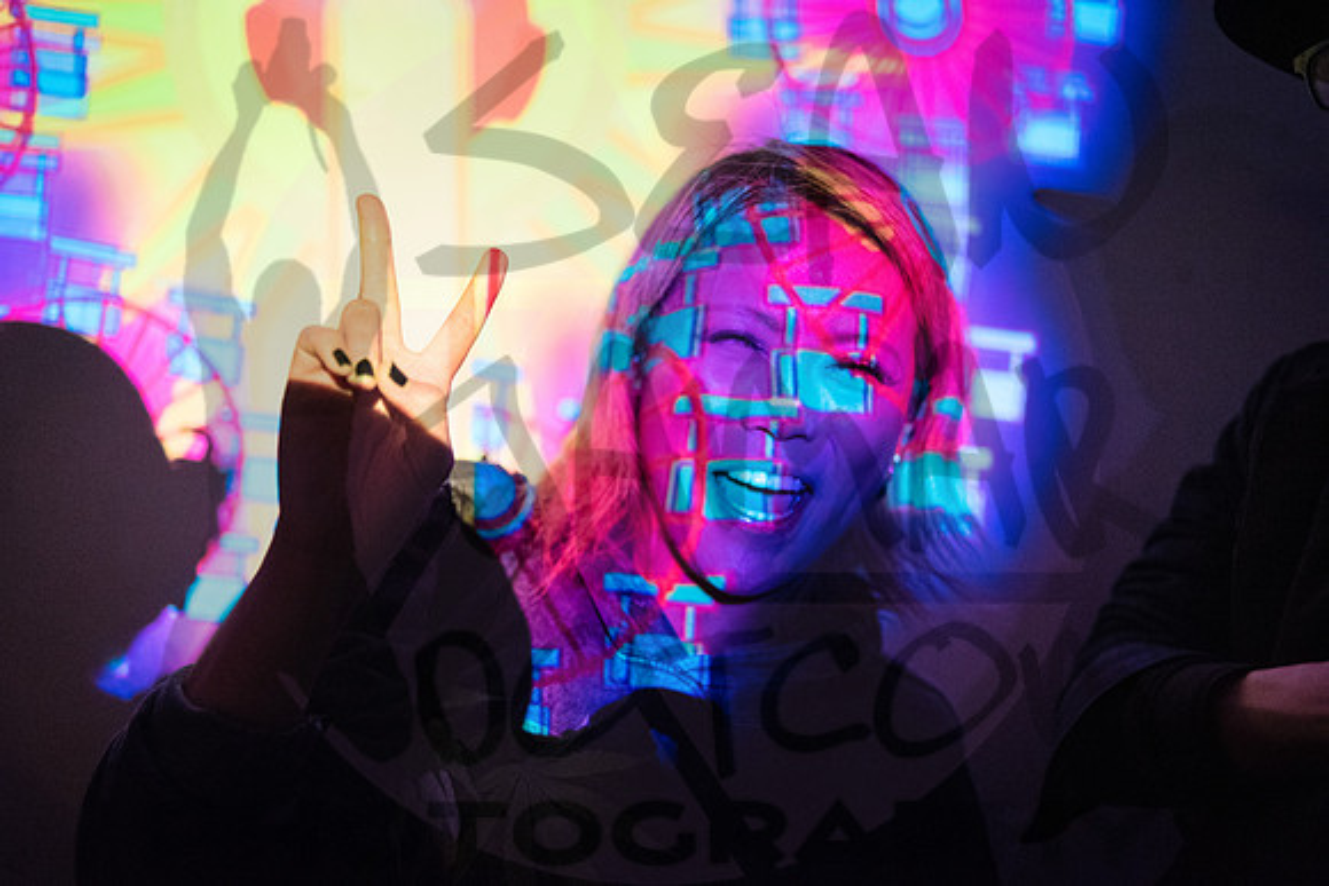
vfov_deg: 37.9
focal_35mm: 35
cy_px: 443
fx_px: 1292
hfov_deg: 54.4
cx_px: 664
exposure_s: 1/500
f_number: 2
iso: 5000
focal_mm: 35
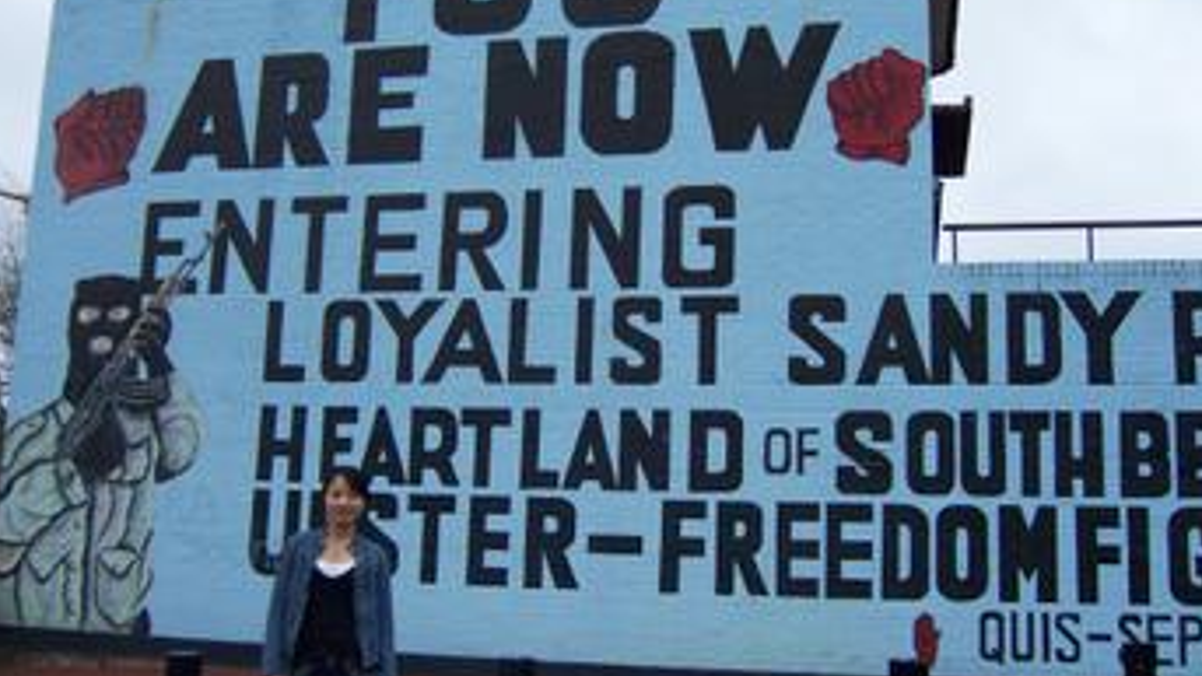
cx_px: 599
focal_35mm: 40
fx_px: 1275
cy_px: 296
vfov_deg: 29.7
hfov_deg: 50.5
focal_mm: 6.2
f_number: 2.8
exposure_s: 1/640
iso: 80
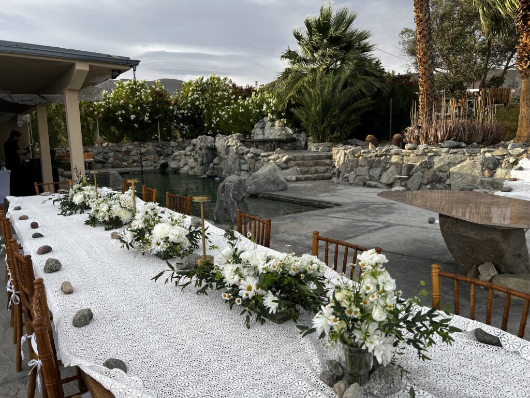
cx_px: 265
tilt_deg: -8.0
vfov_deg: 53.1
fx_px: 398
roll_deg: +1.1
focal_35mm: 26
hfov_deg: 67.3
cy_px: 199
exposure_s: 1/924
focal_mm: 5.7
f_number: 1.5
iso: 50
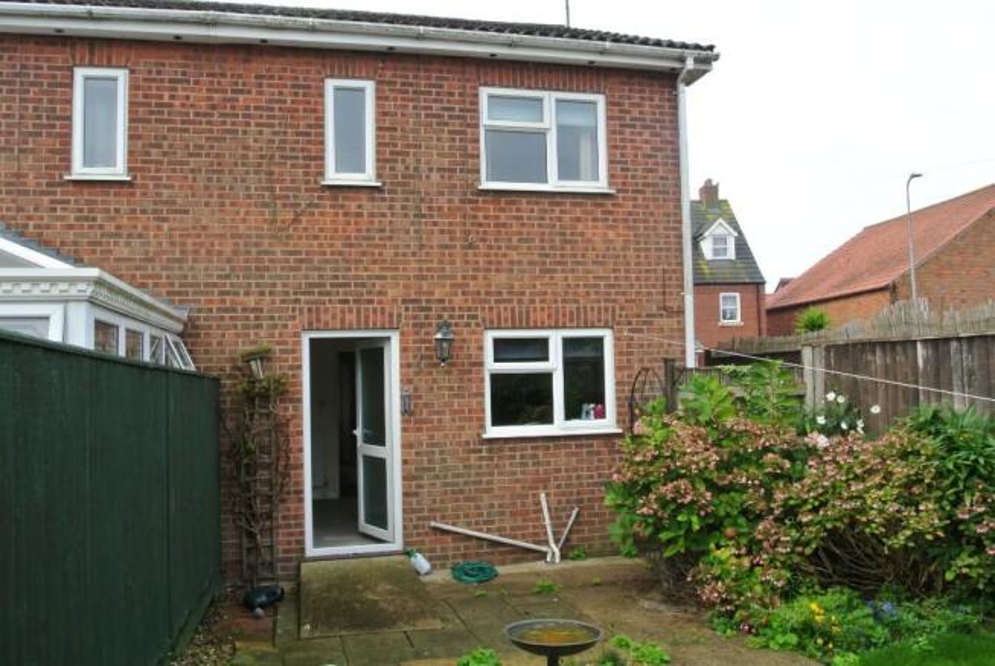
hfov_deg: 63.6
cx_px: 498
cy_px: 333
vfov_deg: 45.1
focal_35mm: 29
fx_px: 802
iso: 400
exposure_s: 1/60
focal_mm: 11
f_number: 11
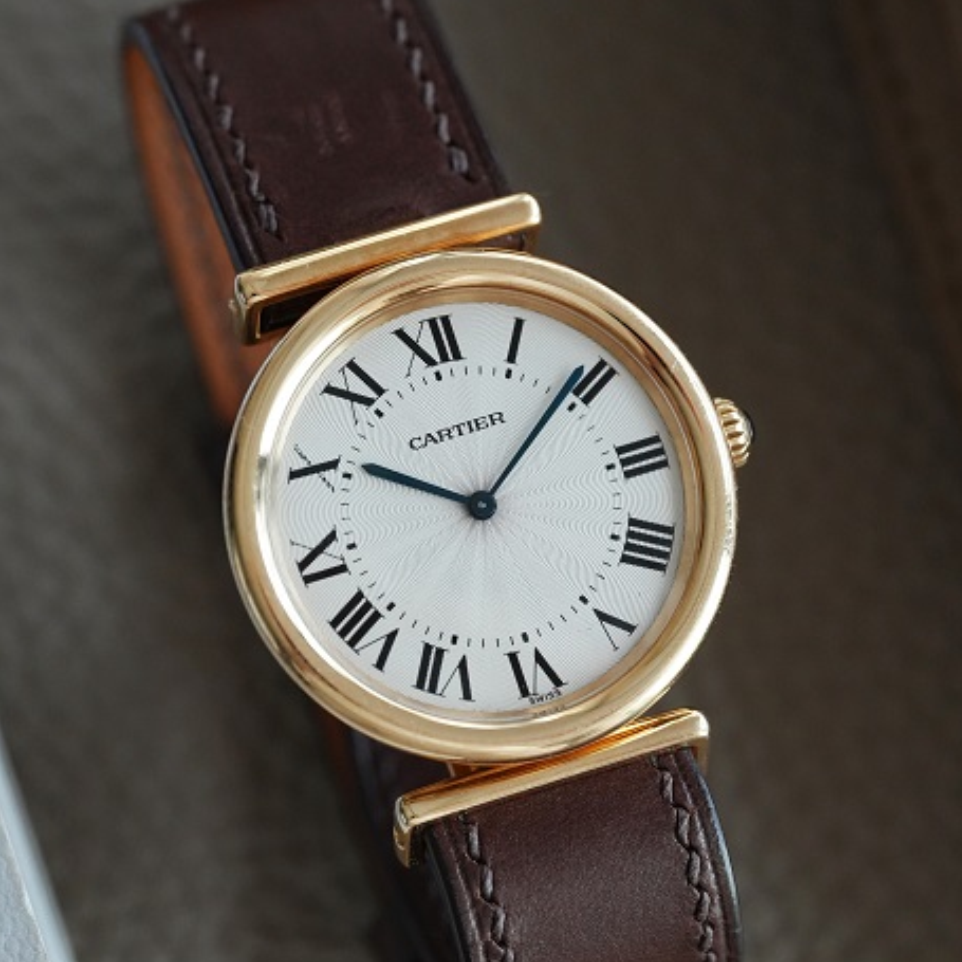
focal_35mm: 135
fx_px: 4245
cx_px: 483
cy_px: 519
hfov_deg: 12.9
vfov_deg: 12.9
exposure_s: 1/250
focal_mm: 105
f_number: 5.6
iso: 5000
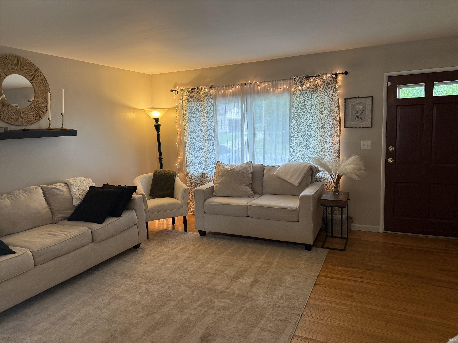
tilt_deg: -6.2
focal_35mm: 24
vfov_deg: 56.8
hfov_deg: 71.6
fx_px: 318
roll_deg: +2.7
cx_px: 229
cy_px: 172
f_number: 1.78
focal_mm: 6.76
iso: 200
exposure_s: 1/60
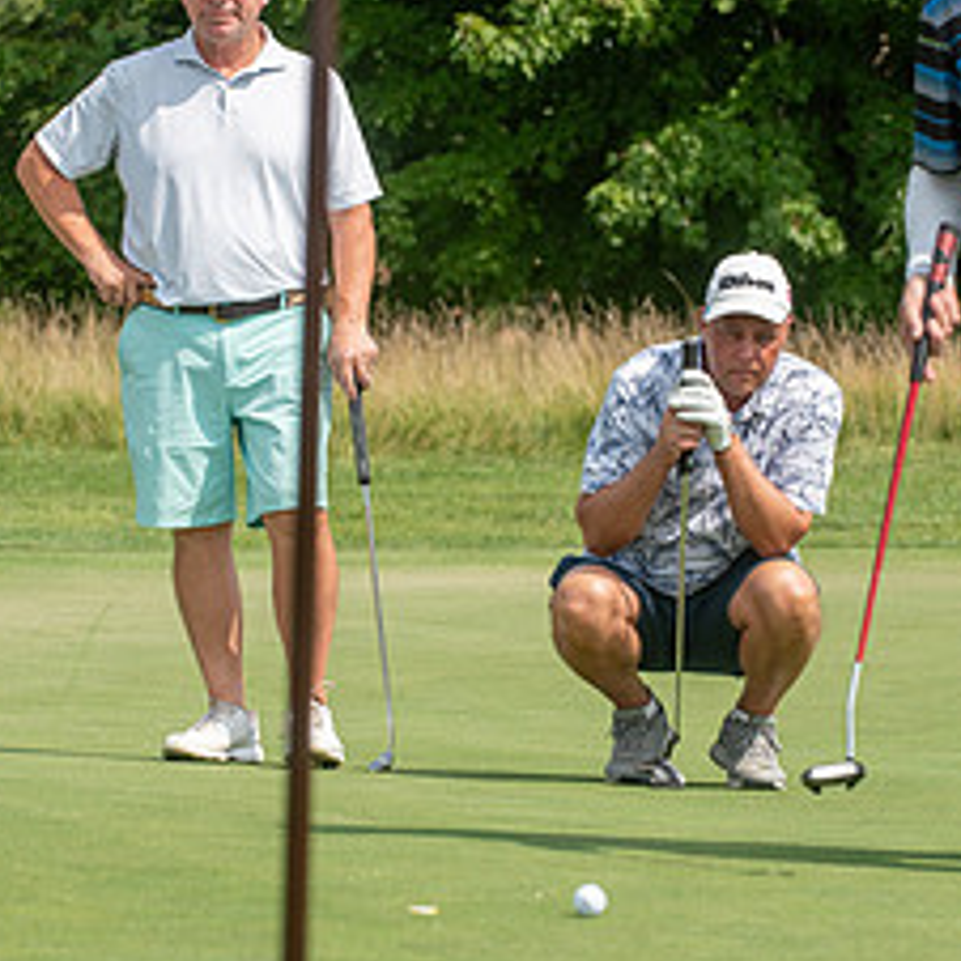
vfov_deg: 8.0
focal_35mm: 220
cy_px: 476
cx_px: 542
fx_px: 6910
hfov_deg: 8.0
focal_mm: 130
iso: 250
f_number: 5
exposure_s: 1/2500
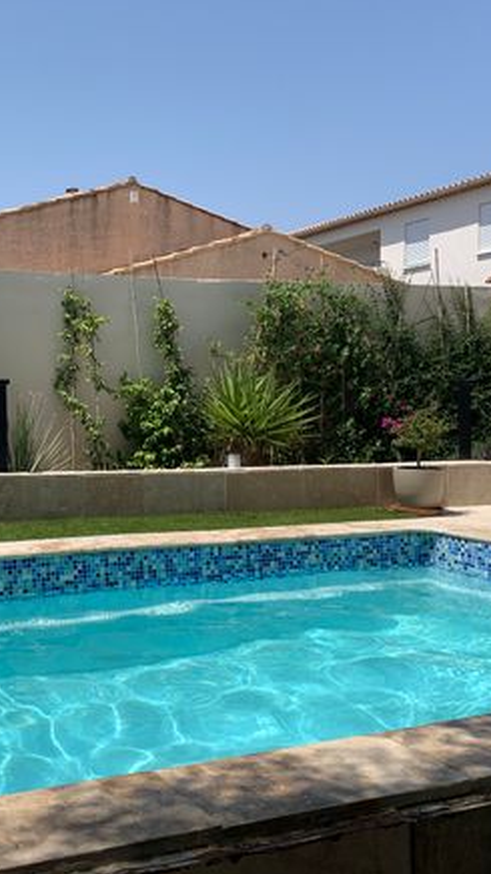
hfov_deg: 29.6
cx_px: 88
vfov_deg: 51.6
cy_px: 429
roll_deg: +2.0
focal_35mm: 39
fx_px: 903
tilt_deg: -2.4
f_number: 1.8
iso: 25
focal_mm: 4.25
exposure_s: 1/3289
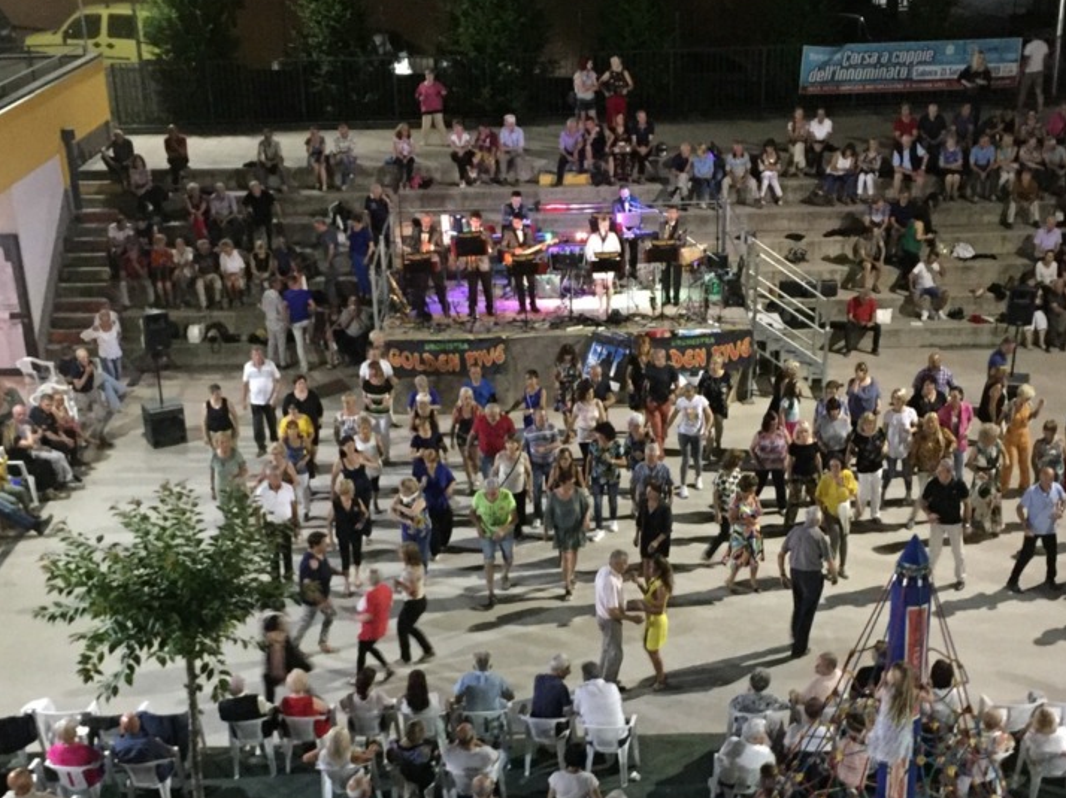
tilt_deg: -25.8
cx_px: 570
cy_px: 600
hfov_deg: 36.8
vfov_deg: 27.6
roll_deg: +0.5
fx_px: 1601
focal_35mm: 52
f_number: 2.2
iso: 400
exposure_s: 1/17
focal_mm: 4.15
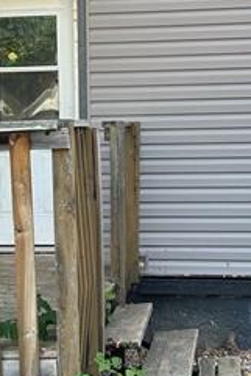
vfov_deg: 23.6
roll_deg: +1.1
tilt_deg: -0.5
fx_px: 898
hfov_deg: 15.9
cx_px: 72
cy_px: 148
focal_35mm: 86
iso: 50
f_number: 1.5
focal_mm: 5.7
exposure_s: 1/340
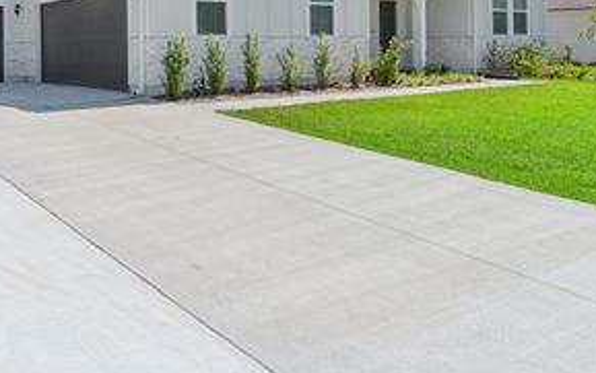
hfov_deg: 49.0
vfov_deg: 32.9
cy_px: 42
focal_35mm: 37
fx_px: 601
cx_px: 101
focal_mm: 21
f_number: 8
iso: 250
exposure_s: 1/320
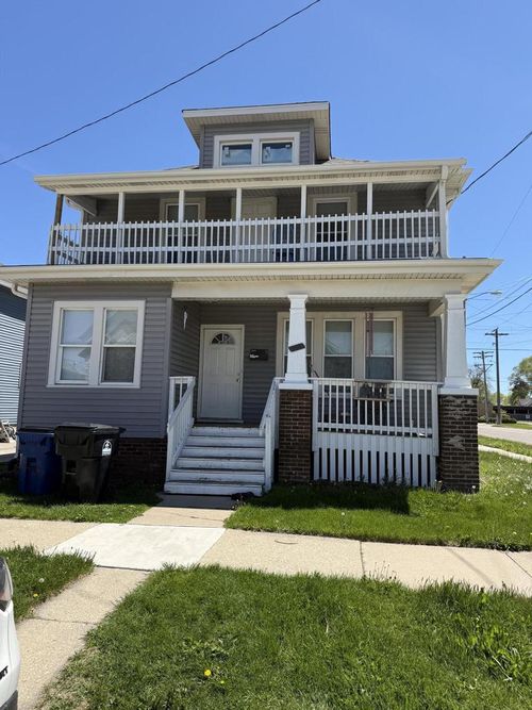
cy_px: 355
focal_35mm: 24
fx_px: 492
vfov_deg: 71.6
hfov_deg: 56.8
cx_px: 266
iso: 80
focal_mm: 6.76
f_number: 1.78
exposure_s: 1/3279
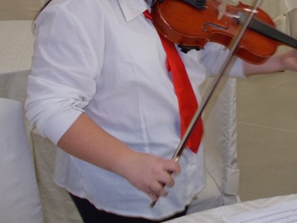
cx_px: 267
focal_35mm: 69
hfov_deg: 27.2
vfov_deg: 20.9
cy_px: 28
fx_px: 592
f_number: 3.1
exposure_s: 1/30
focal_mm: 5.3
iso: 200
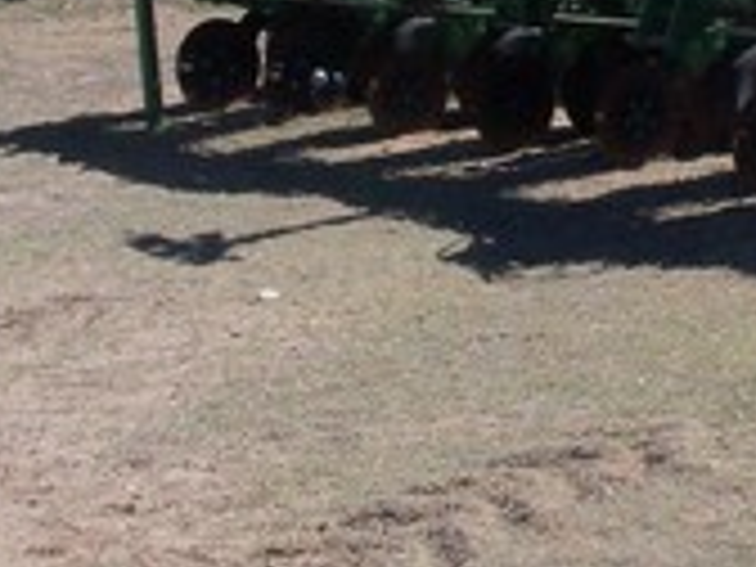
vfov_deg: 12.9
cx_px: 1166
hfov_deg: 15.9
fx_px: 2468
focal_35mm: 113
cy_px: -18
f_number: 5.5
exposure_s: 1/640
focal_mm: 6.3
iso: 80
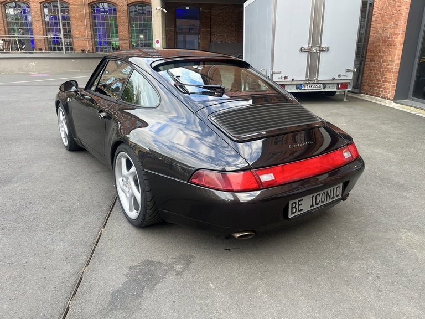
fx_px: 319
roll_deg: -0.7
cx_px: 212
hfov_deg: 67.3
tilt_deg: -18.0
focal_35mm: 26
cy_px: 160
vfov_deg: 53.1
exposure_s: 1/121
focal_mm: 5.1
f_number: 1.6
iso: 80
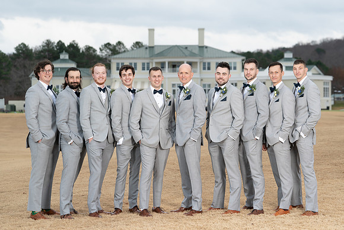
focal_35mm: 118
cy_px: 110
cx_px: 184
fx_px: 1130
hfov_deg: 17.3
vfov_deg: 11.6
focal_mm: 109
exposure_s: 1/250
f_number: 5
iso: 320
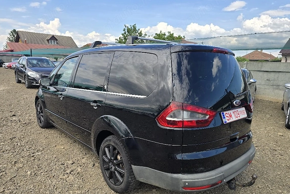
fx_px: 201
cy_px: 99
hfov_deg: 71.5
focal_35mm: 25
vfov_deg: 51.3
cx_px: 146
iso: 12
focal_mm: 6.3
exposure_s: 1/435
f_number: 1.7
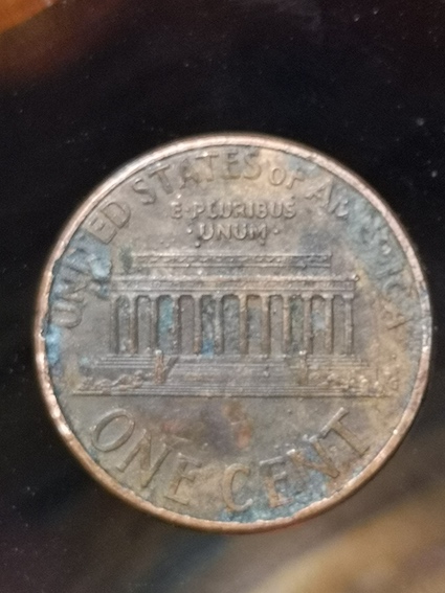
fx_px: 1903
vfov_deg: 17.7
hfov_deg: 13.3
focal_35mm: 111
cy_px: 296
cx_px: 222
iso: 500
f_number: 1.8
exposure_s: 1/25
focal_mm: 5.58
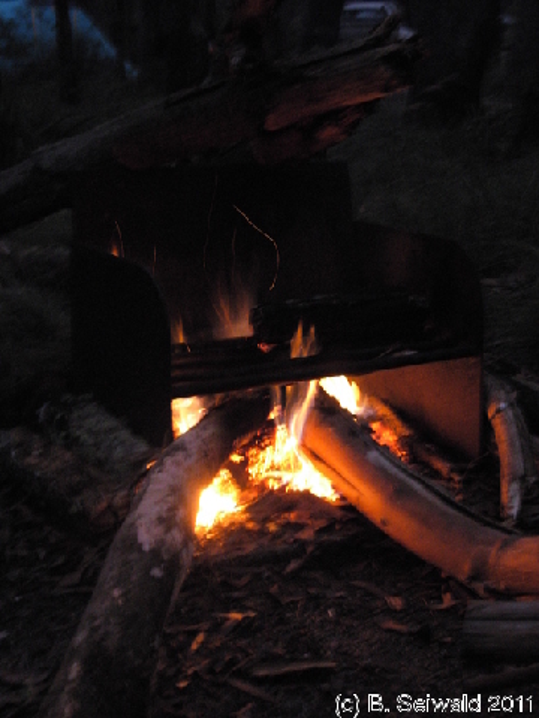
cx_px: 270
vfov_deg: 30.3
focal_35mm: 64
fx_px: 1329
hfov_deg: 22.9
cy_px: 359
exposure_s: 1/1.5
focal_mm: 10.5
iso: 400
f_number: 3.4
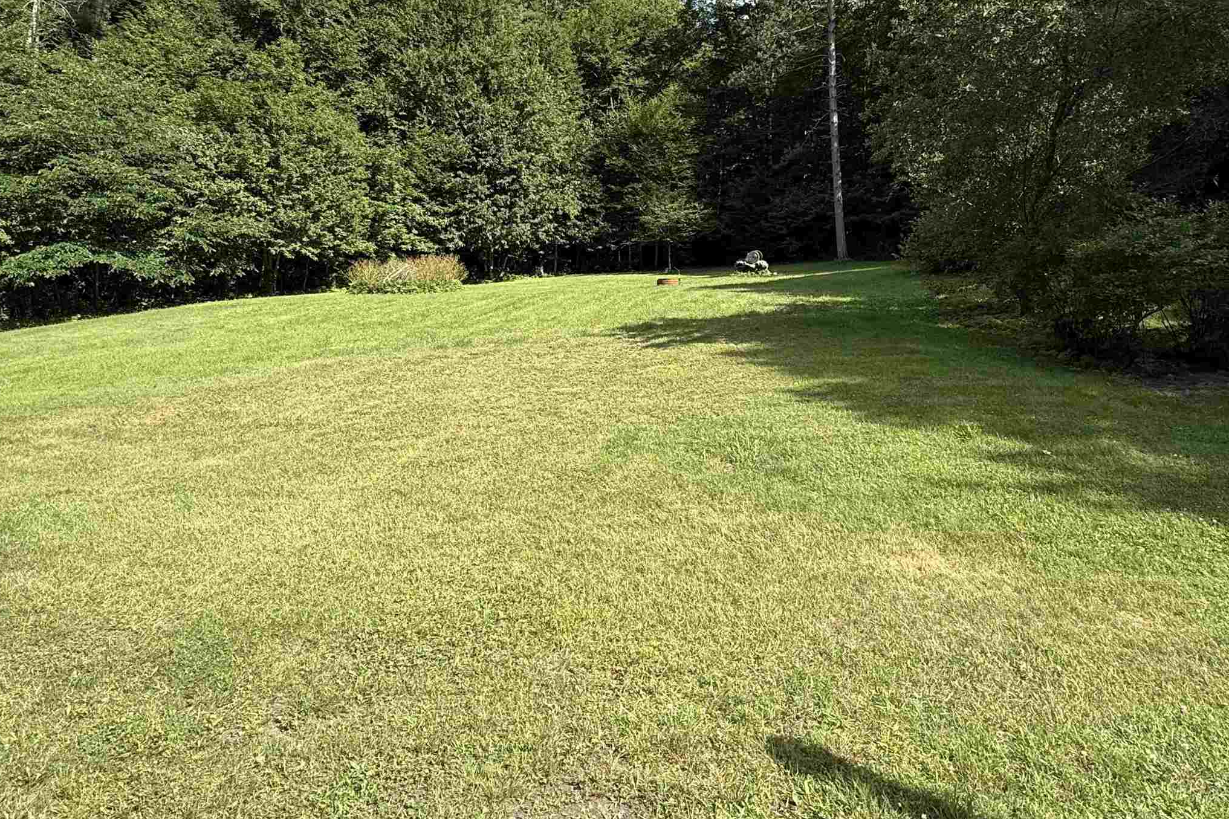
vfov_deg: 56.4
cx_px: 620
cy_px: 299
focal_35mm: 22
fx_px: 751
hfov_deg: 78.6
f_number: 2.2
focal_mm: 2.22
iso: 50
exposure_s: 1/734
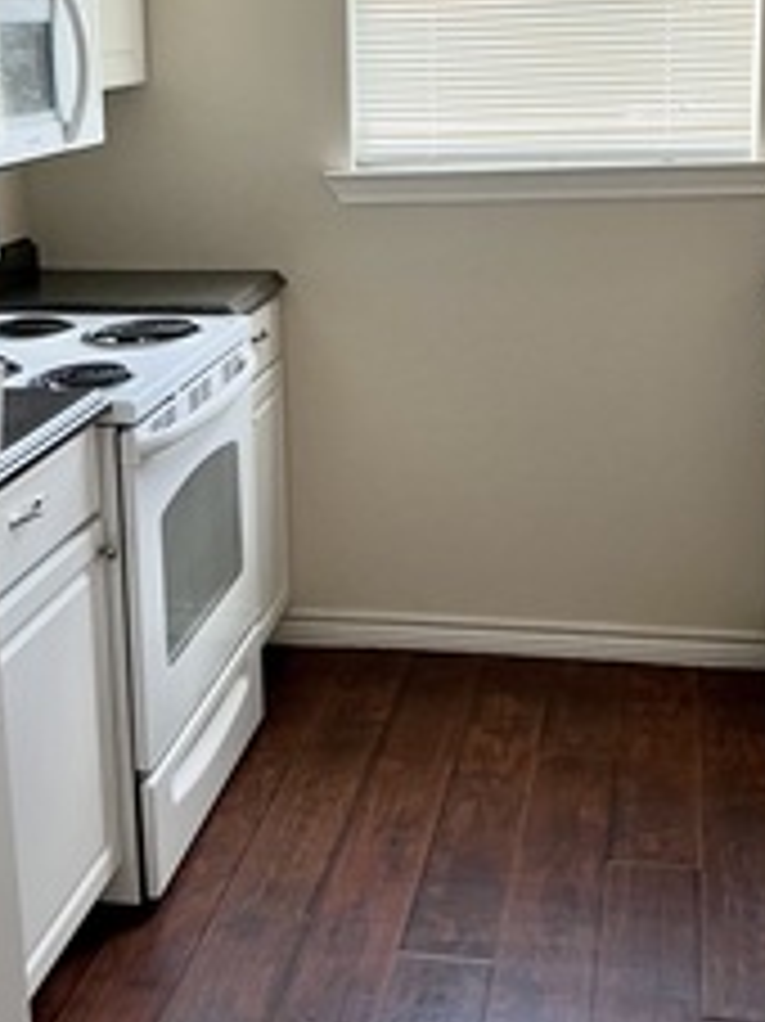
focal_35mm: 55
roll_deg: +2.7
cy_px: 338
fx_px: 1622
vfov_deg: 34.6
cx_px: 338
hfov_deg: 26.5
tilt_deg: -12.2
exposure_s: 1/60
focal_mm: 5.7
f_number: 1.5
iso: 160
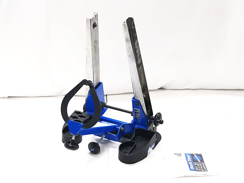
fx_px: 367
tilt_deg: -23.7
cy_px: 92
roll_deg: -1.5
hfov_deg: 36.8
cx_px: 122
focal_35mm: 52
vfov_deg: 28.0
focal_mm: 6
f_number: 2.4
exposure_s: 1/50
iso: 125
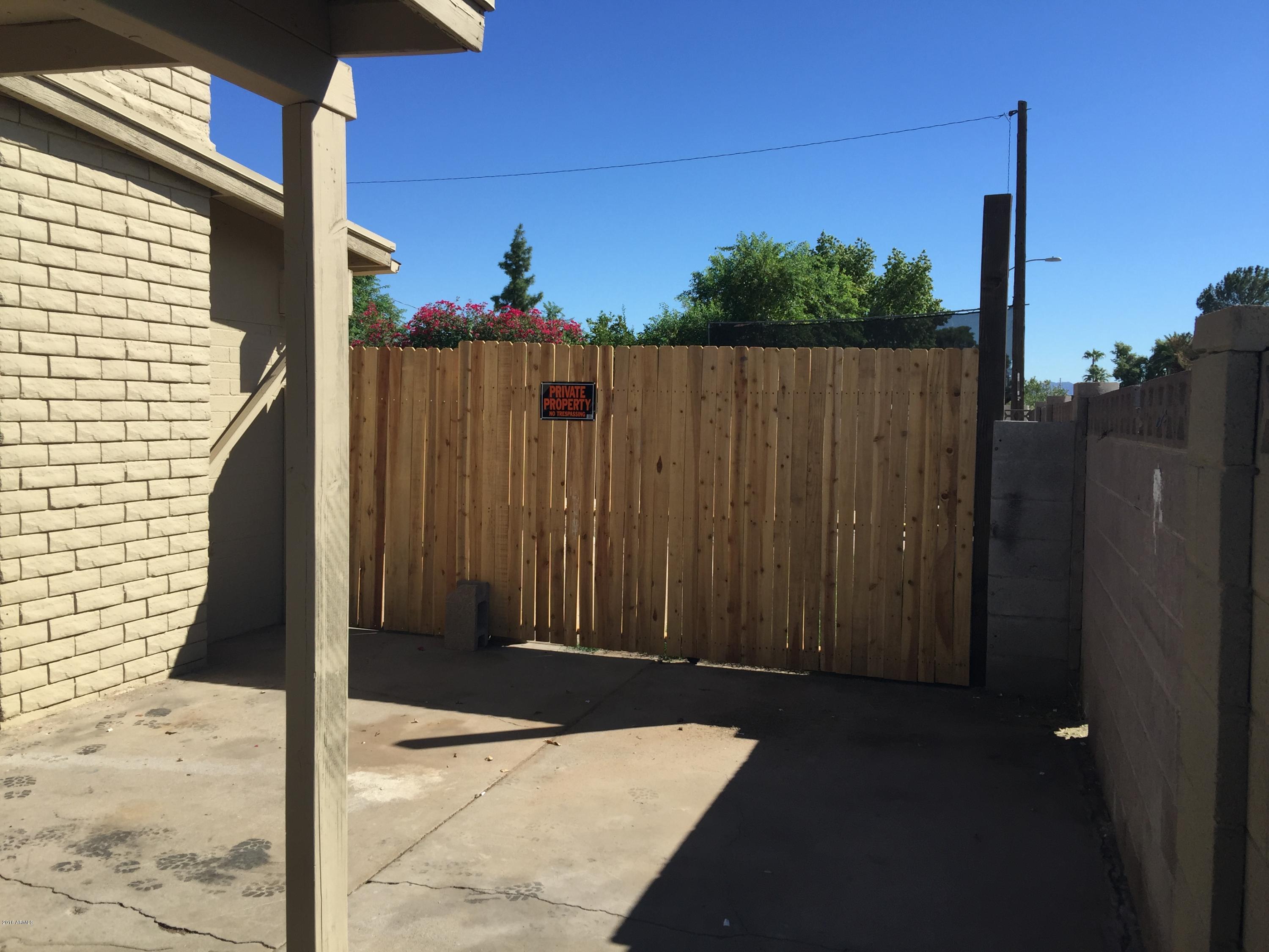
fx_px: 1063
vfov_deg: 48.2
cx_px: 634
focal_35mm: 29
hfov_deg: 61.7
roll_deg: -0.5
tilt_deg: -2.1
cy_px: 476
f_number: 2.2
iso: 32
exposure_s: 1/1582
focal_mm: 4.15
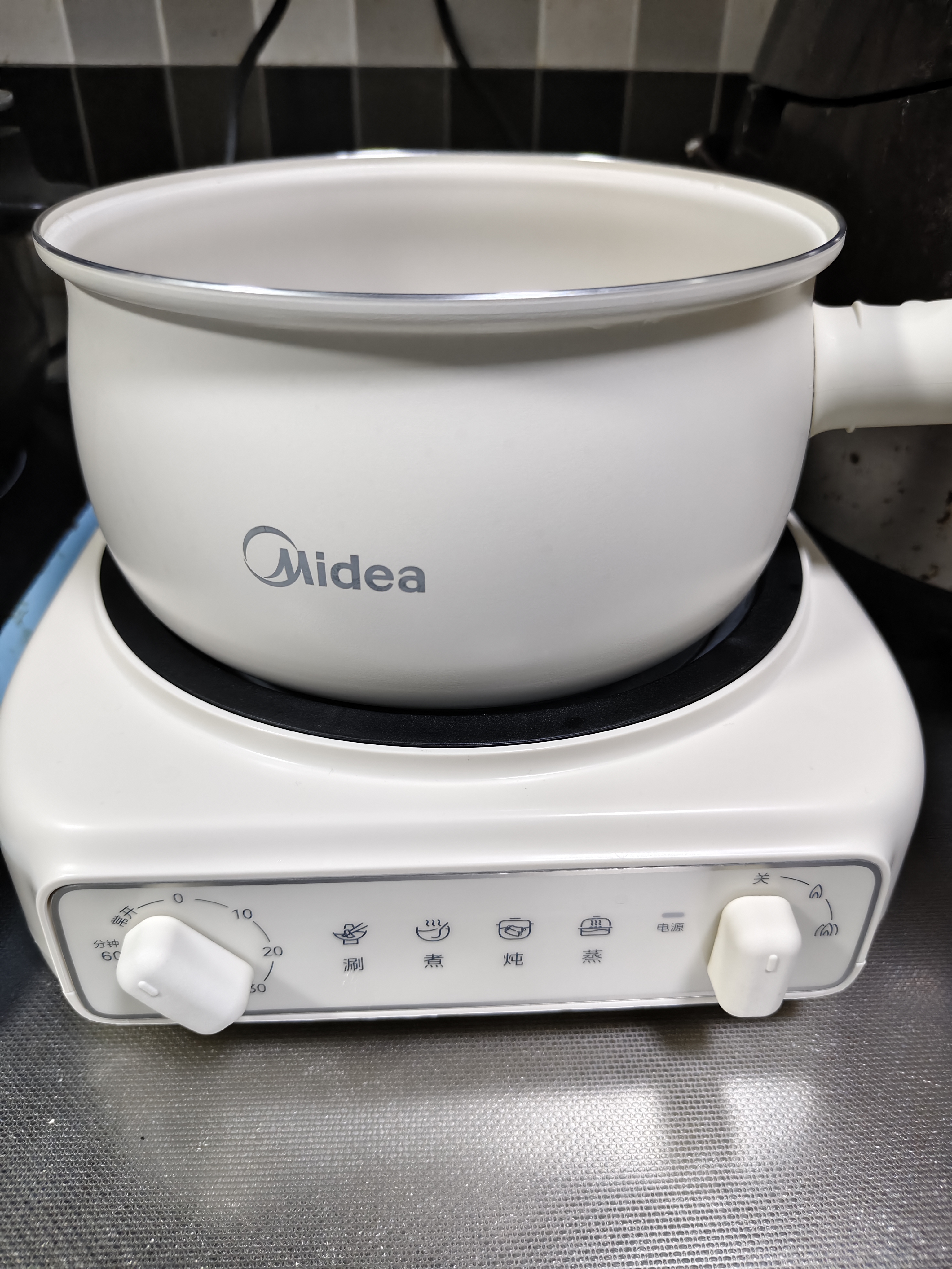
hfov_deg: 58.9
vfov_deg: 73.9
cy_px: 634
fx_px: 843
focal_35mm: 23
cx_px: 476
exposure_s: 1/50
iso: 974
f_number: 1.88
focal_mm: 5.56
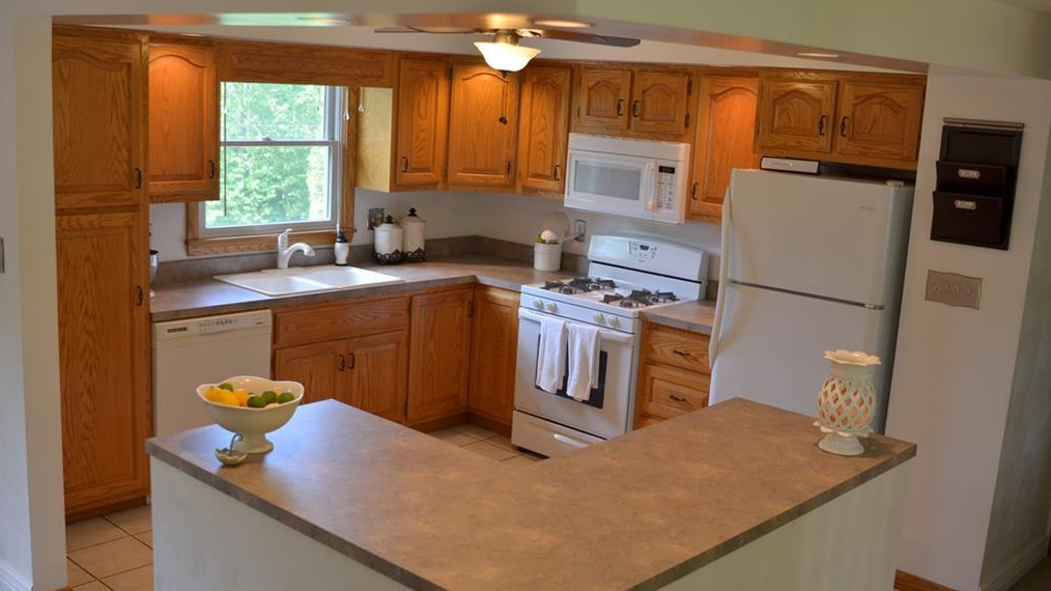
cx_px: 527
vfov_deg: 31.2
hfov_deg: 52.8
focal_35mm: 38
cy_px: 320
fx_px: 1059
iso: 200
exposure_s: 1/125
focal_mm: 24
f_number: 2.8
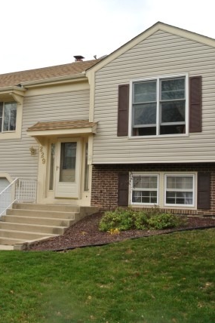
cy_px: 162
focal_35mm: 45
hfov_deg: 29.5
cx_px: 65
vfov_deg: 43.6
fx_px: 403
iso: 400
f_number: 14
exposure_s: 1/60
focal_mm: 11.4
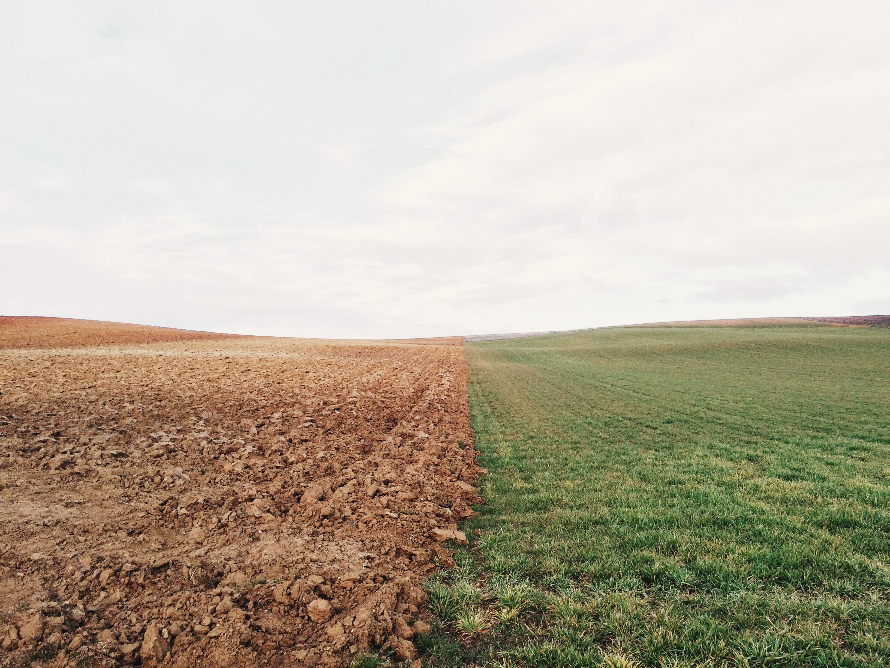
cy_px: 334
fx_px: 746
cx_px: 445
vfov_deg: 48.2
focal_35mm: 29
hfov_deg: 61.7
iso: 32
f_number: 2.2
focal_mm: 4.15
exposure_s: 1/302
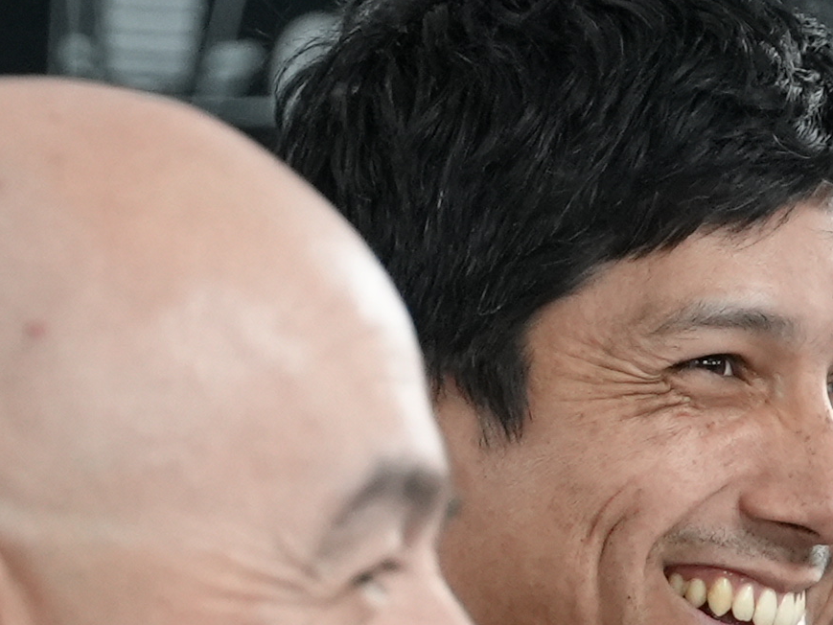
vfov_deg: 3.9
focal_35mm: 377
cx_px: 650
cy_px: 845
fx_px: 9073
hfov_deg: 5.3
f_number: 5.6
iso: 6400
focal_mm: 82
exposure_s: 1/160
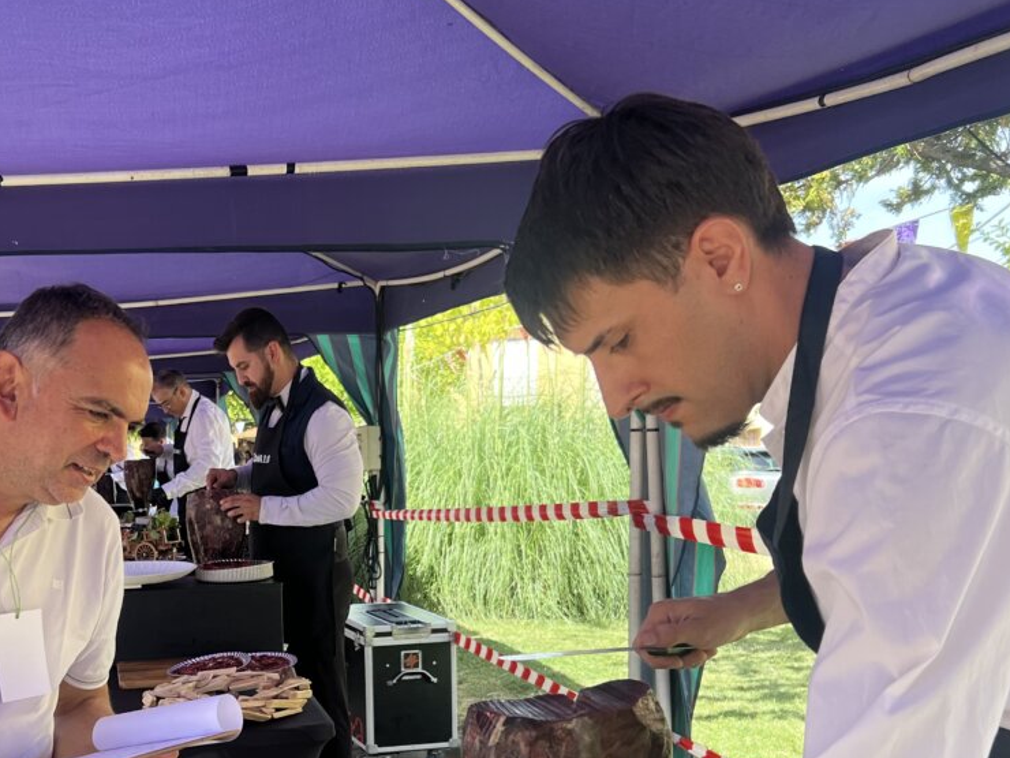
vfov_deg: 31.4
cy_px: 597
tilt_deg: -6.6
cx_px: 258
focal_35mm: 45
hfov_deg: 40.9
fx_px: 1313
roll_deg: +1.9
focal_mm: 5.7
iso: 50
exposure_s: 1/482
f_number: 1.5
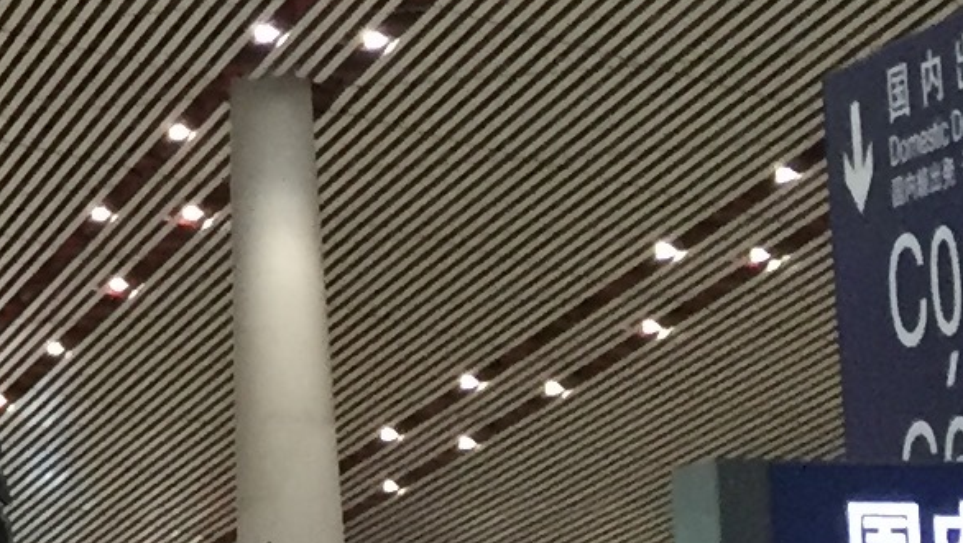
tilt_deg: +9.7
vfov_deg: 6.9
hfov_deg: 11.1
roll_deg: +0.1
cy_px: 176
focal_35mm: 176
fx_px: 4495
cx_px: -994
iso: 250
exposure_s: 1/20
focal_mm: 4.15
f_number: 2.2
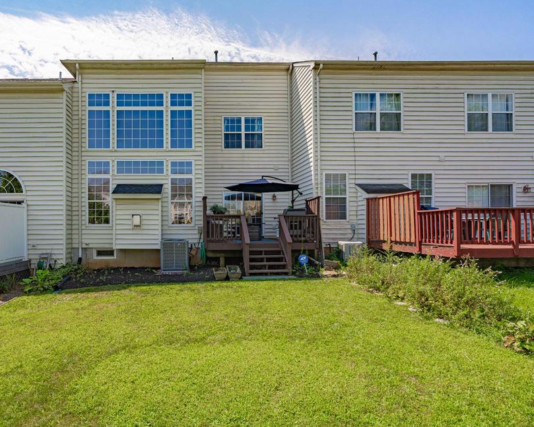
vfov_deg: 70.9
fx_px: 300
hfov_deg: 81.7
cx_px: 200
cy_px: 209
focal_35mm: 19
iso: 400
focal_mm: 16
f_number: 9
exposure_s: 1/4000
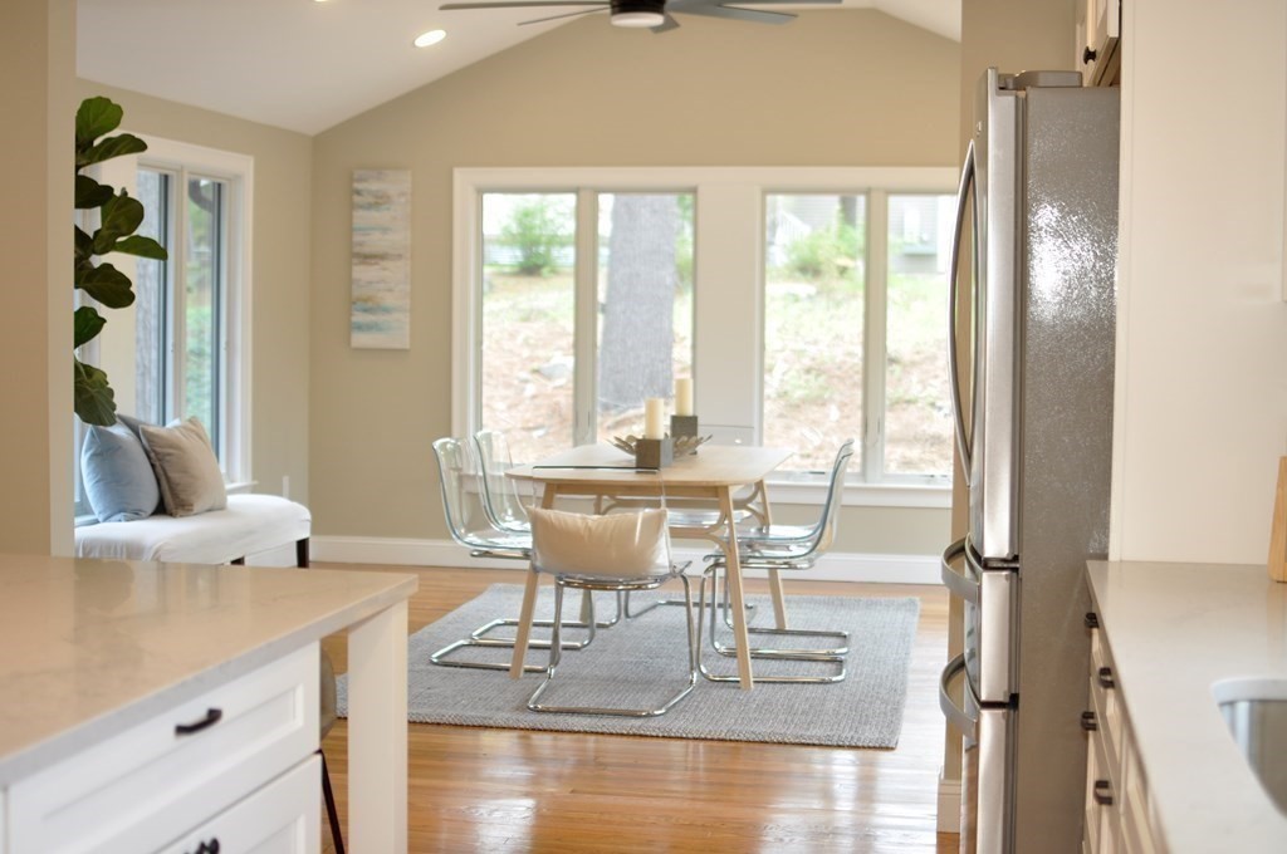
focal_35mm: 52
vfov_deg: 25.7
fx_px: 1874
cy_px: 427
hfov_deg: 37.9
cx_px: 644
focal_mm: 35
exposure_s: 1/125
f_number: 2.5
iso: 200
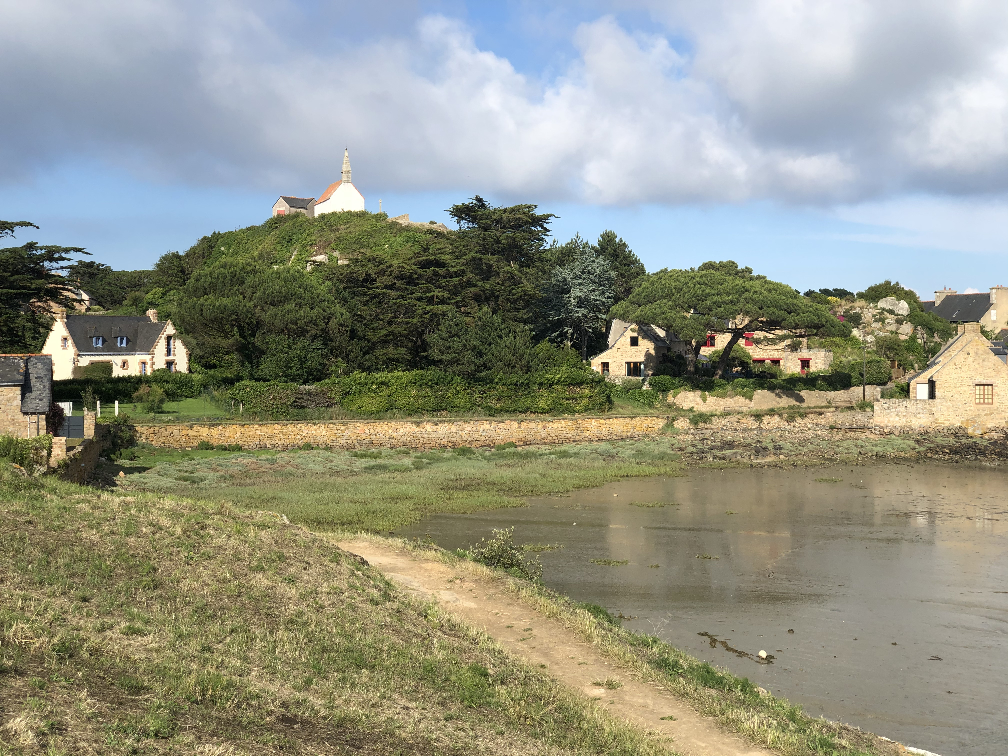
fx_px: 1514
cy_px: 378
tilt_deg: -1.8
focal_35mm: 52
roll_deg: +1.4
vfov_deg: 28.0
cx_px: 504
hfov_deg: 36.8
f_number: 2.4
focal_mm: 6
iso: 16
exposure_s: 1/1312
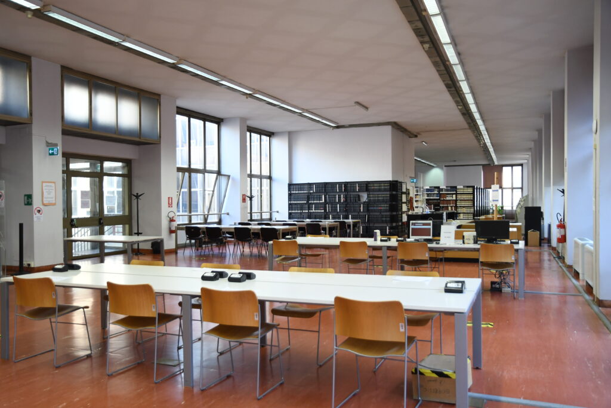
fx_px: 509
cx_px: 306
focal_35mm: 30
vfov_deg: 43.6
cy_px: 204
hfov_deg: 61.9
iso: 800
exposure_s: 1/60
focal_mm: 20
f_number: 4
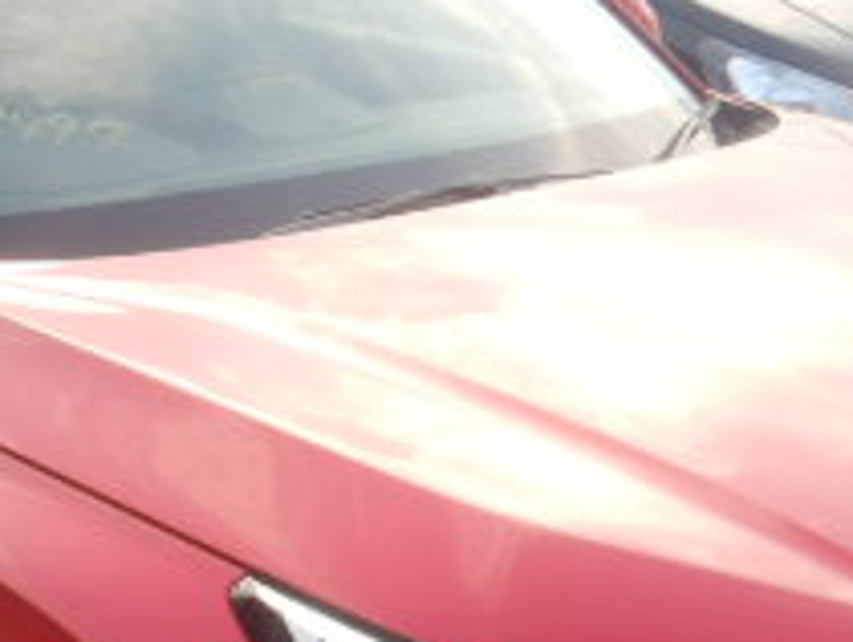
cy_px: 573
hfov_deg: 26.6
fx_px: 1801
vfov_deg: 19.8
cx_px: 321
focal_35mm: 73
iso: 125
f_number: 2.8
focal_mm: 4.3
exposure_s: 1/60
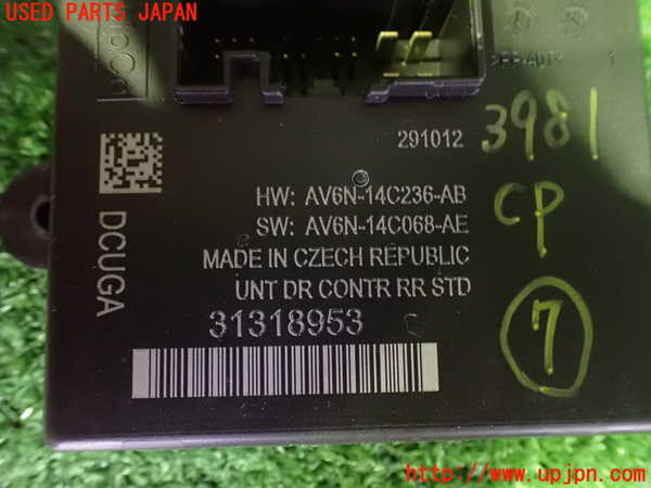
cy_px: 244
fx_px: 564
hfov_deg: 60.0
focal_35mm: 30
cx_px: 326
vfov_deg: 46.8
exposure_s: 1/13
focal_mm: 5.4
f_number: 2.3
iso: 1600
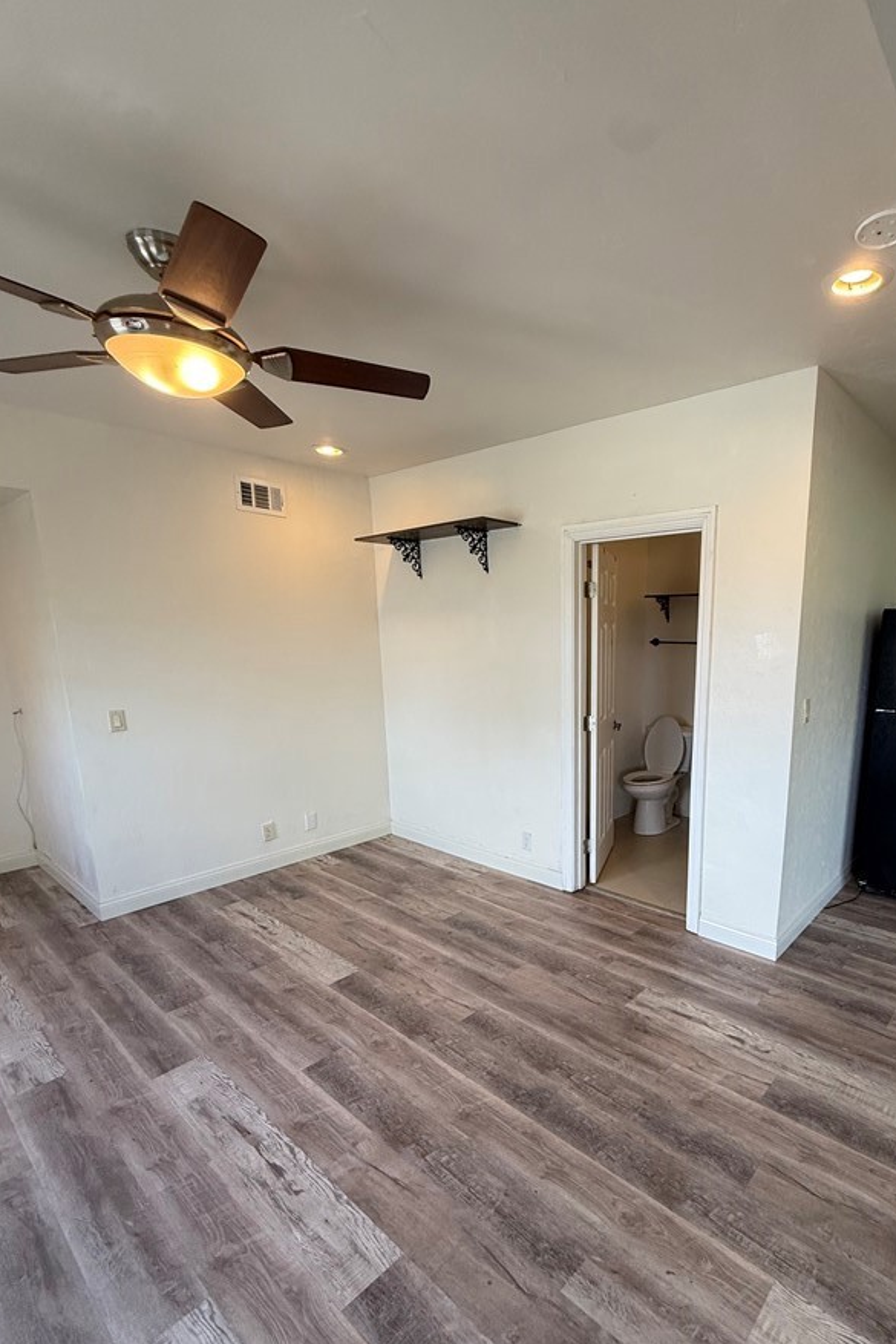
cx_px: 574
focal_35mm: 17
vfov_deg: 92.7
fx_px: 634
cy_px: 760
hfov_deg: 69.0
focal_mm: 2.22
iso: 160
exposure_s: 1/120
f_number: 2.2
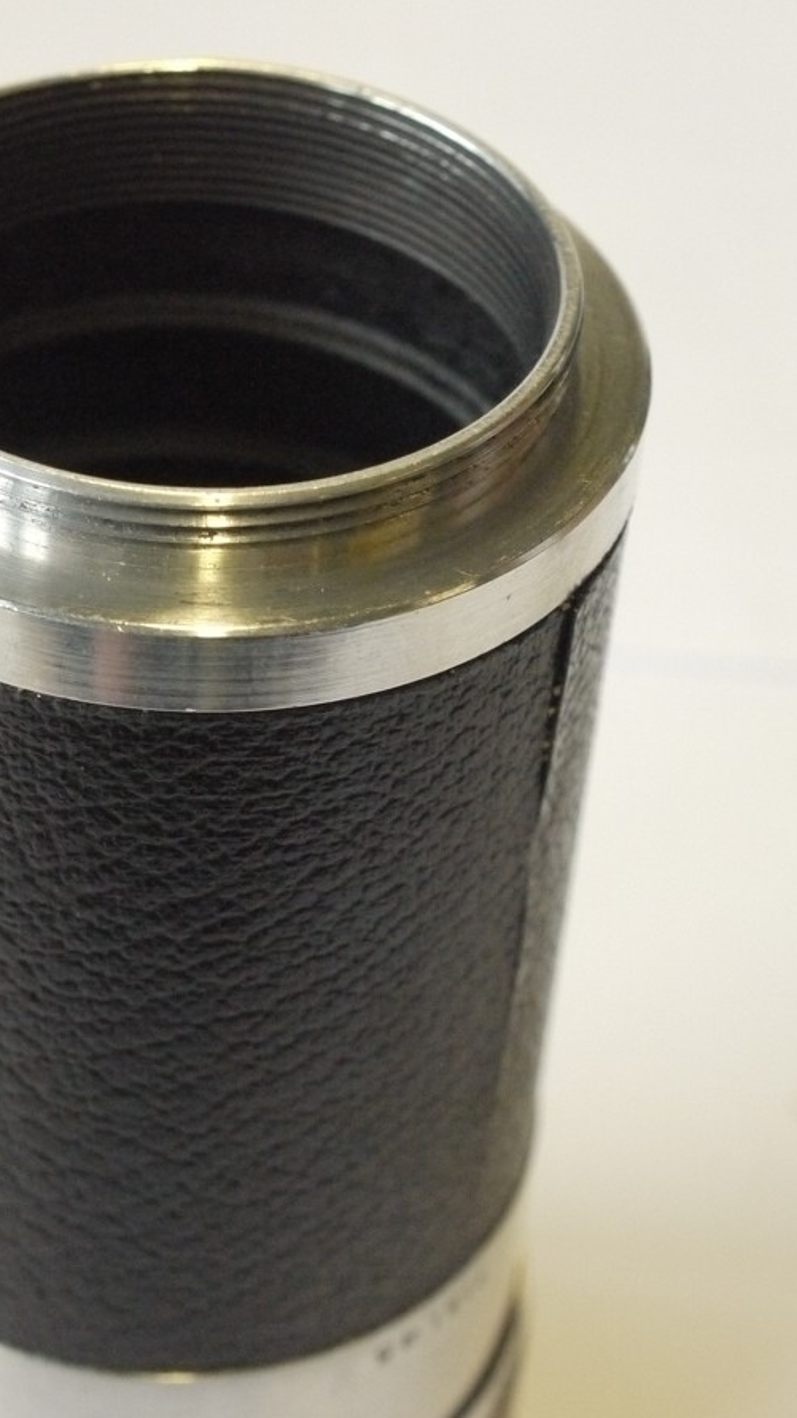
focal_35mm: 88
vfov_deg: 24.2
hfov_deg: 13.7
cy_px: 711
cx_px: 196
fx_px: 3307
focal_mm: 30
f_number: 8
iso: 1600
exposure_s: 1/160
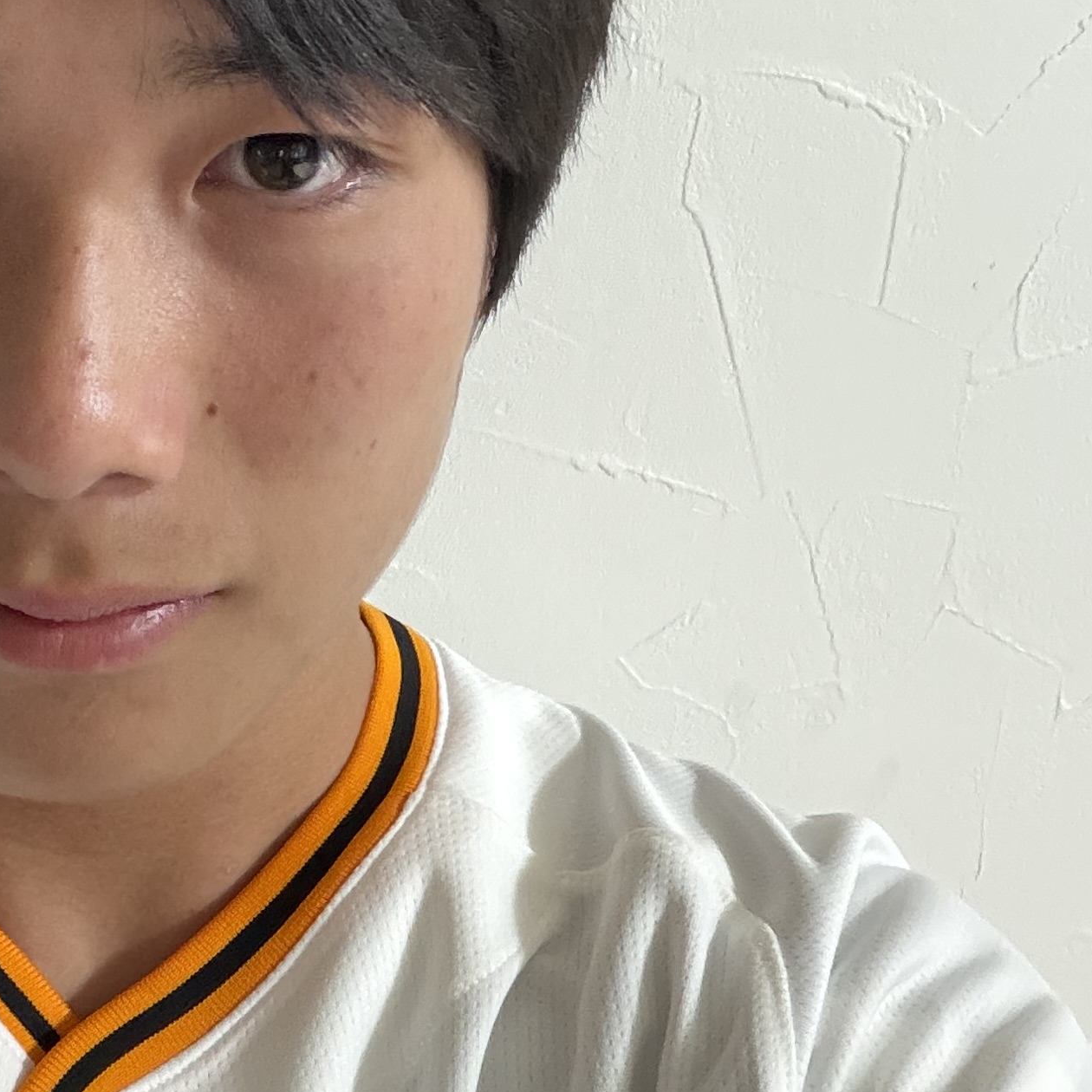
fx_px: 2320
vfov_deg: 26.3
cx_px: 98
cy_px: 335
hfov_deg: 25.6
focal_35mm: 65
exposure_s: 1/30
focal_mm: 2.71
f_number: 1.9
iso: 400
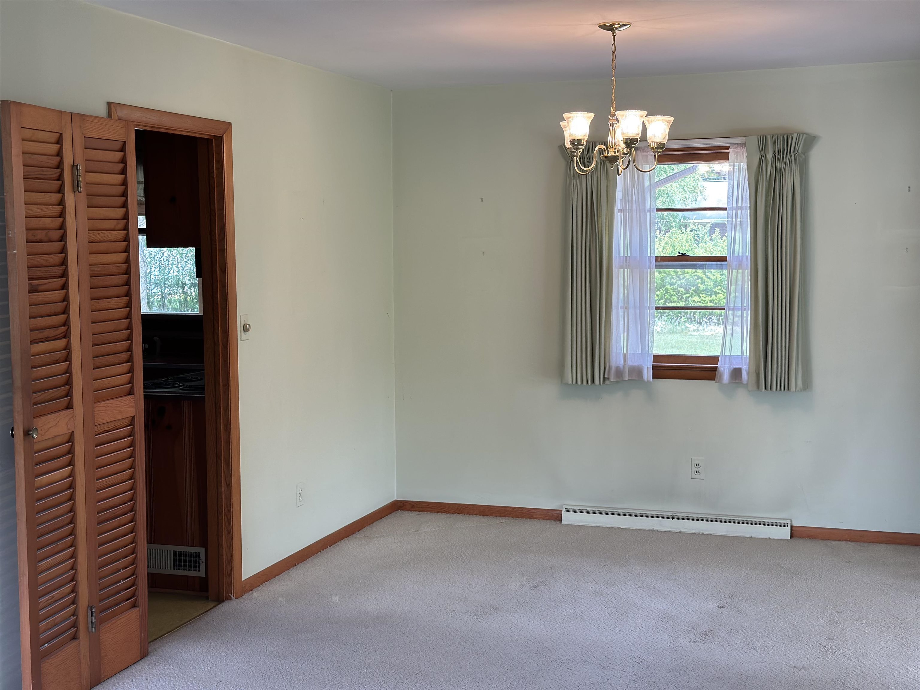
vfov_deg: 30.3
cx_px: 460
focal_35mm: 48
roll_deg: -0.1
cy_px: 345
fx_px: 1276
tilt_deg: -6.4
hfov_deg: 39.7
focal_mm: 6.86
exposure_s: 1/170
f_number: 1.78
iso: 100
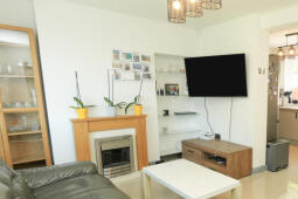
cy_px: 129
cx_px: 249
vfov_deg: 45.8
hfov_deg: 59.0
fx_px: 232
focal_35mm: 28
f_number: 4
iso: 800
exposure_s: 1/160
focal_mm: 10
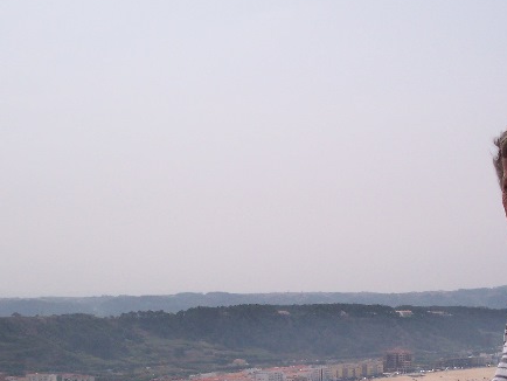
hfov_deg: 27.7
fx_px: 1026
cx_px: 299
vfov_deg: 20.7
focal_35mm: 70
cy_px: 314
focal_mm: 8
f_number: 4.8
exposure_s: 1/1000
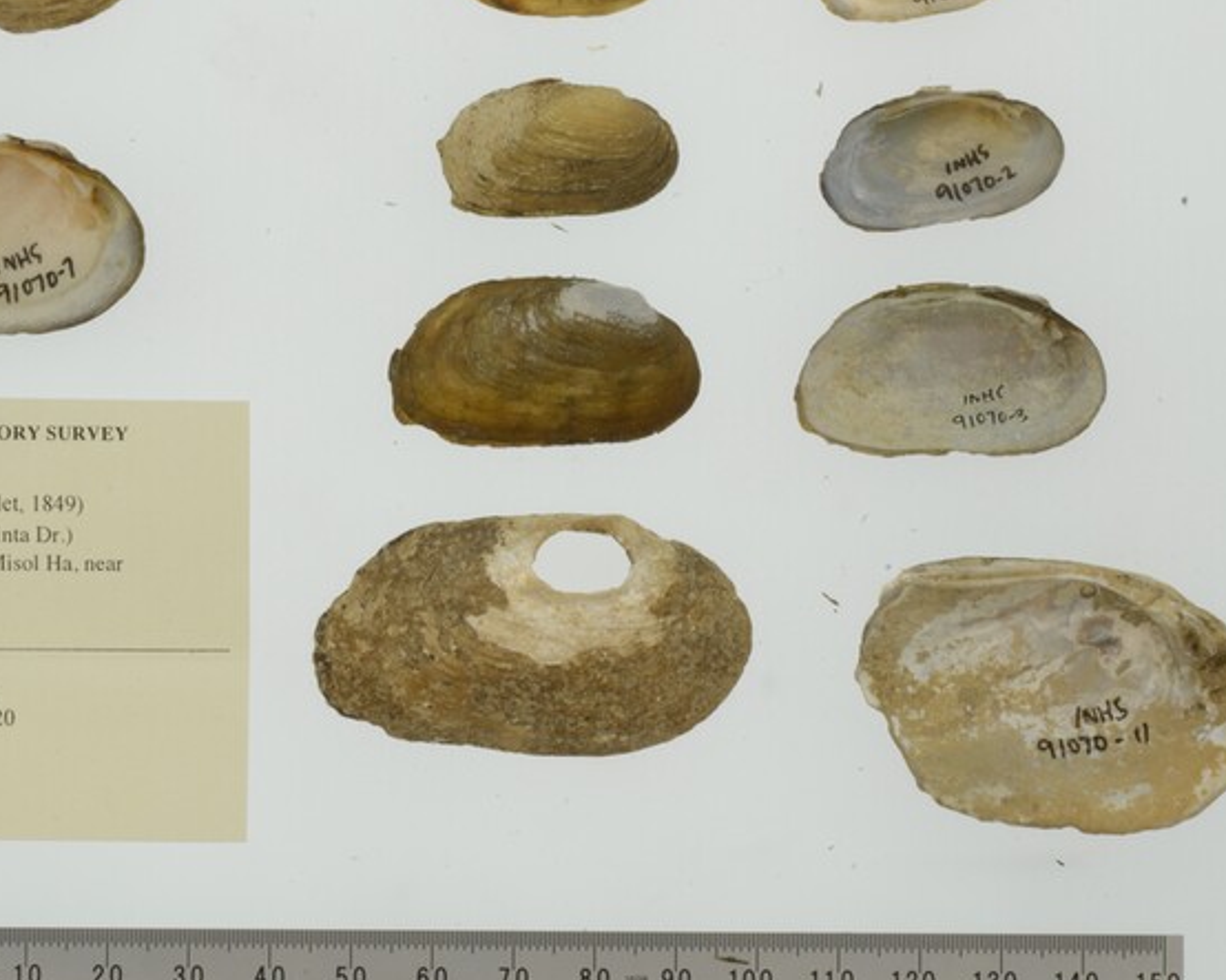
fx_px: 4426
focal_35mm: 122
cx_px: 533
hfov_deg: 15.8
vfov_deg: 12.6
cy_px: 335
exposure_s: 1/13
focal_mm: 60
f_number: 32
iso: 100
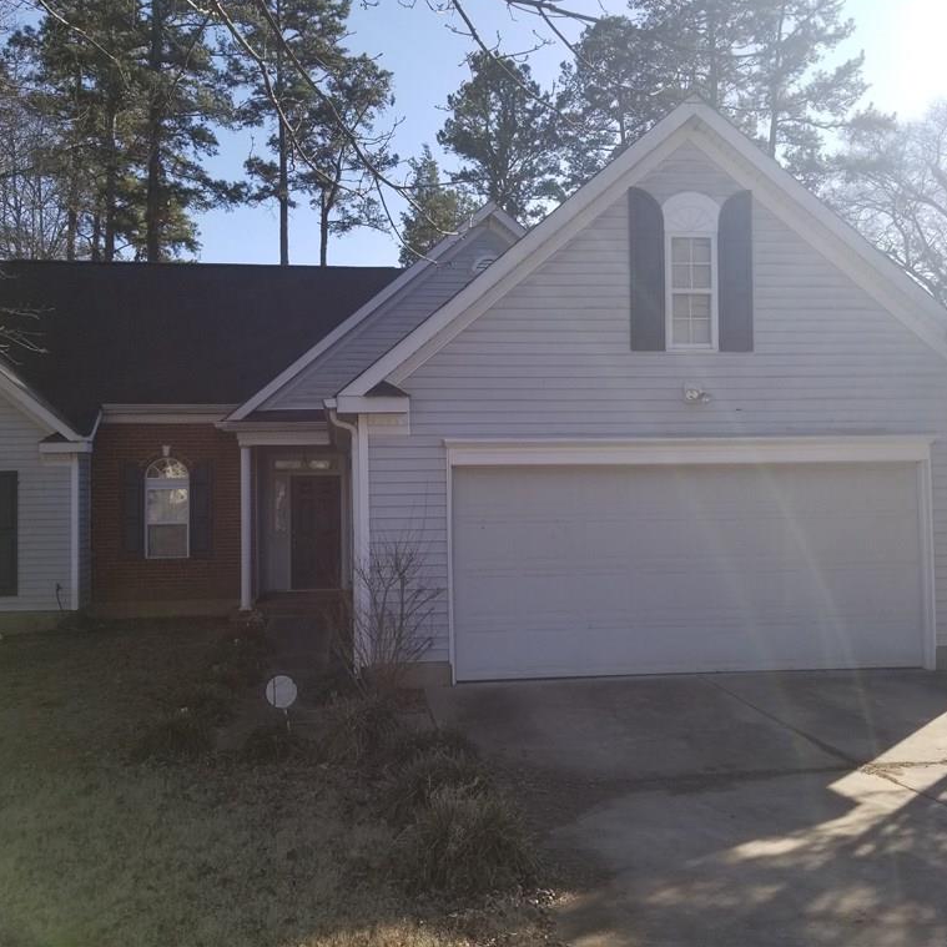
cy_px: 469
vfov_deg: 52.5
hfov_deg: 52.5
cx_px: 457
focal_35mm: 31
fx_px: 959
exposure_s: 1/2144
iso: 50
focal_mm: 4.3
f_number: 1.7
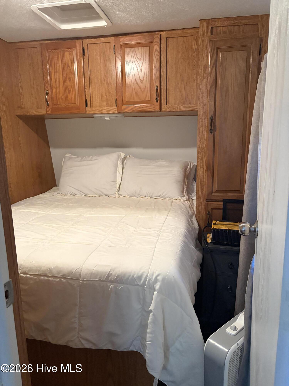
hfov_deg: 53.1
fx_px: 289
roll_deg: +1.1
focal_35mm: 26
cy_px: 193
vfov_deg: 67.3
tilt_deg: -11.2
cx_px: 144
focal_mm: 5.96
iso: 400
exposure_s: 1/60
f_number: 1.6
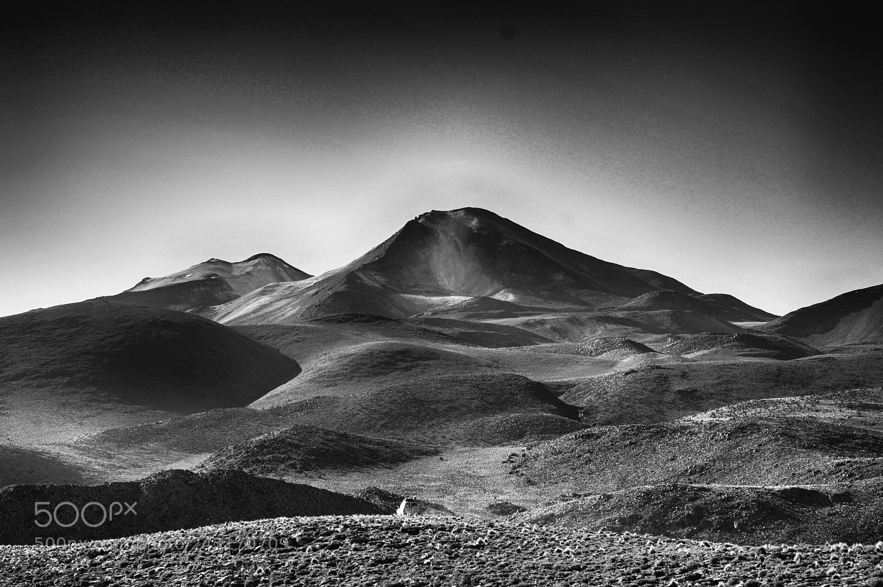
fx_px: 2083
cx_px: 442
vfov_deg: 16.0
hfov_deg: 23.9
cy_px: 294
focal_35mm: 85
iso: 250
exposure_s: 1/1000
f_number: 6.3
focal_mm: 85
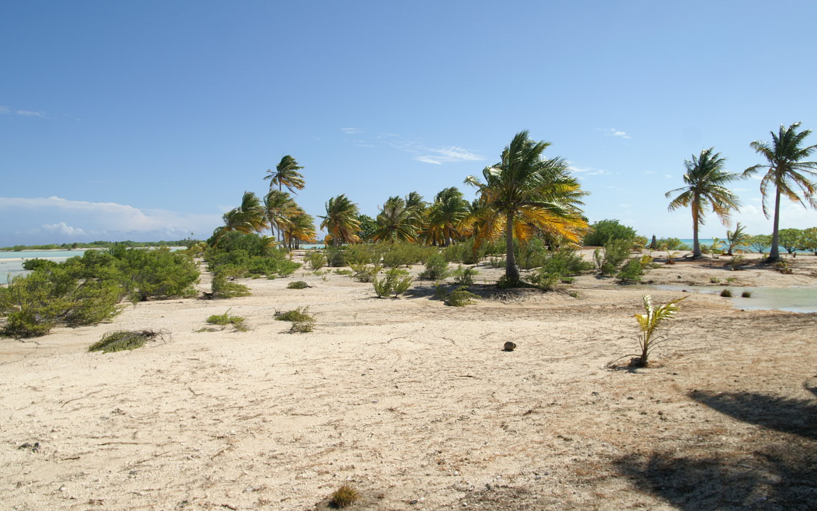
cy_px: 269
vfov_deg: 46.7
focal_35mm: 27
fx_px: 590
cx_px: 407
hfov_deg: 69.4
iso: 100
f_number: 7.1
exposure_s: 1/640
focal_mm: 17
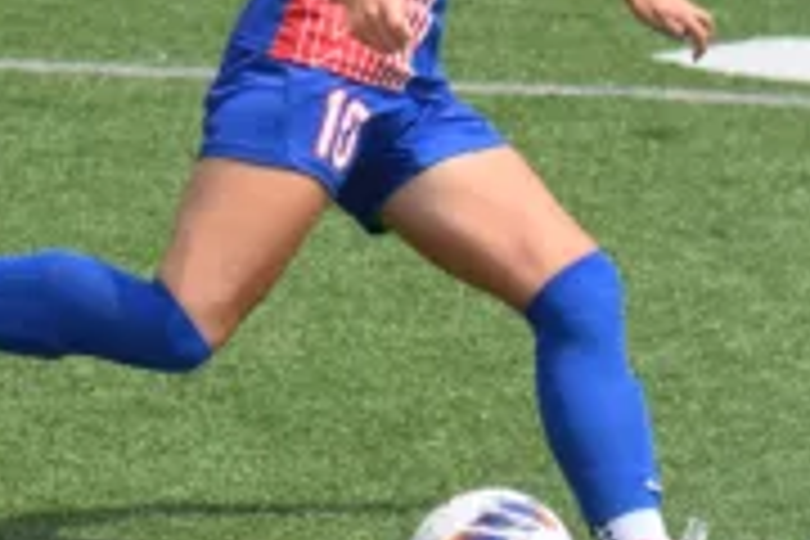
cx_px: 587
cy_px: 0
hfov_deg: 6.0
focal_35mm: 342
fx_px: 7694
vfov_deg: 4.0
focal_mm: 100
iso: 400
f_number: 6.3
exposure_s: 1/1600
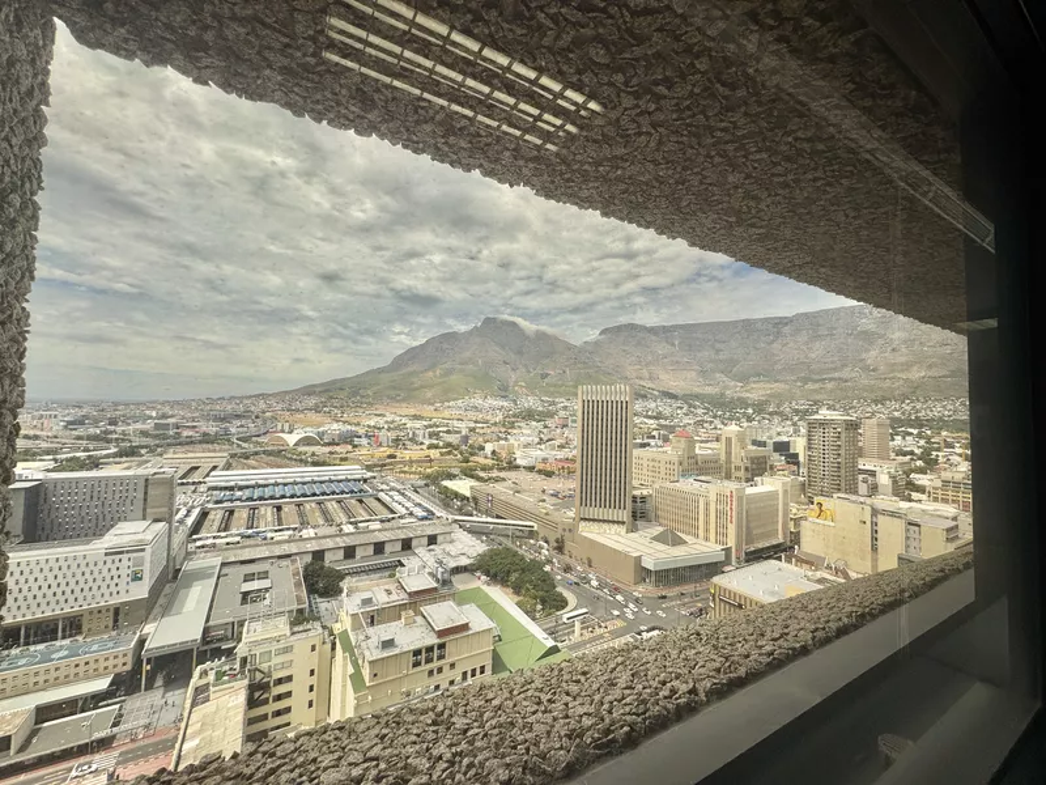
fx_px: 423
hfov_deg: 102.1
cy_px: 392
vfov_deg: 85.7
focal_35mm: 14
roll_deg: -1.8
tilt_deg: +2.4
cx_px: 523
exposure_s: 1/1034
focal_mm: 2.22
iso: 50
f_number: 2.2
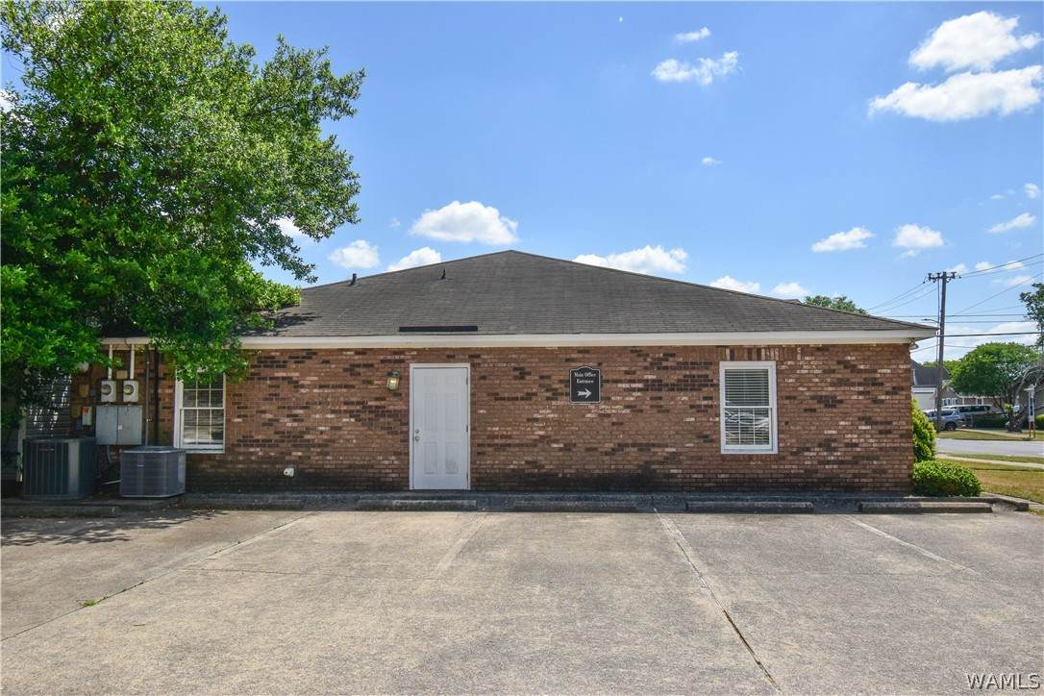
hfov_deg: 64.6
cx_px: 522
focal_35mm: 28
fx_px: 826
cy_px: 348
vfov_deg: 45.7
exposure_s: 1/500
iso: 280
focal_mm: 19
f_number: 11
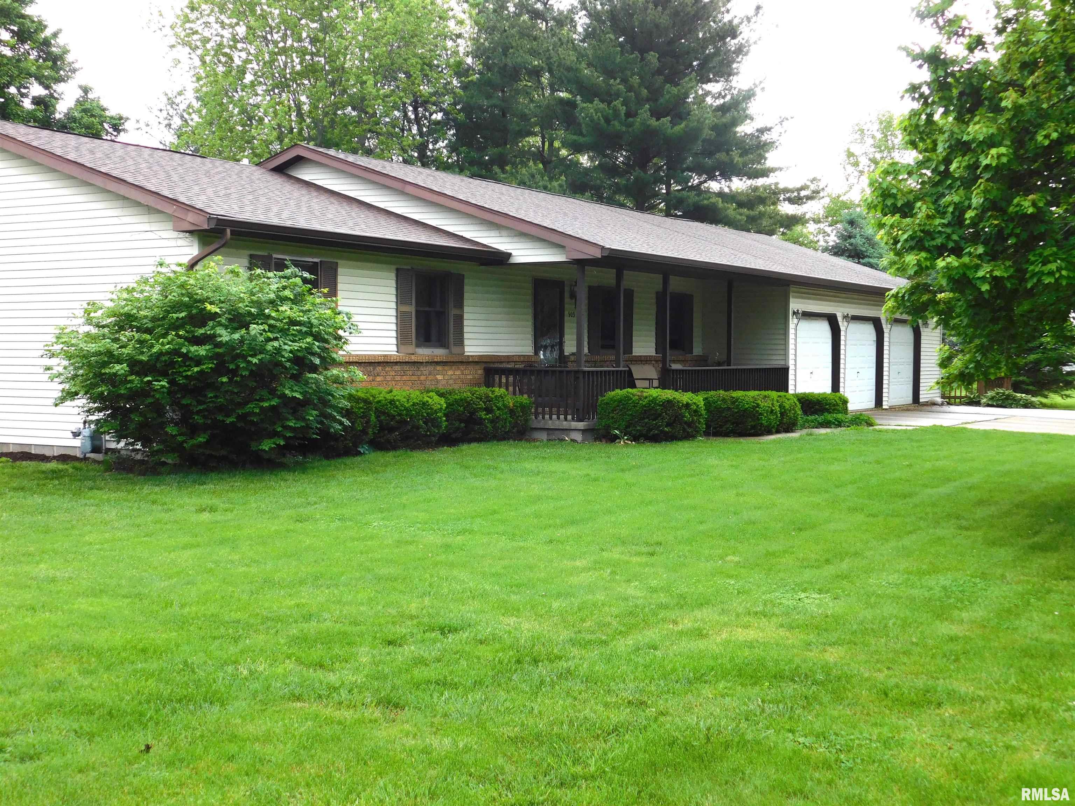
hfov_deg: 42.1
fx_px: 1397
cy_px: 403
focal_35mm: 45
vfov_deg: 32.2
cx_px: 538
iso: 125
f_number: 3.7
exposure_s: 1/125
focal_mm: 8
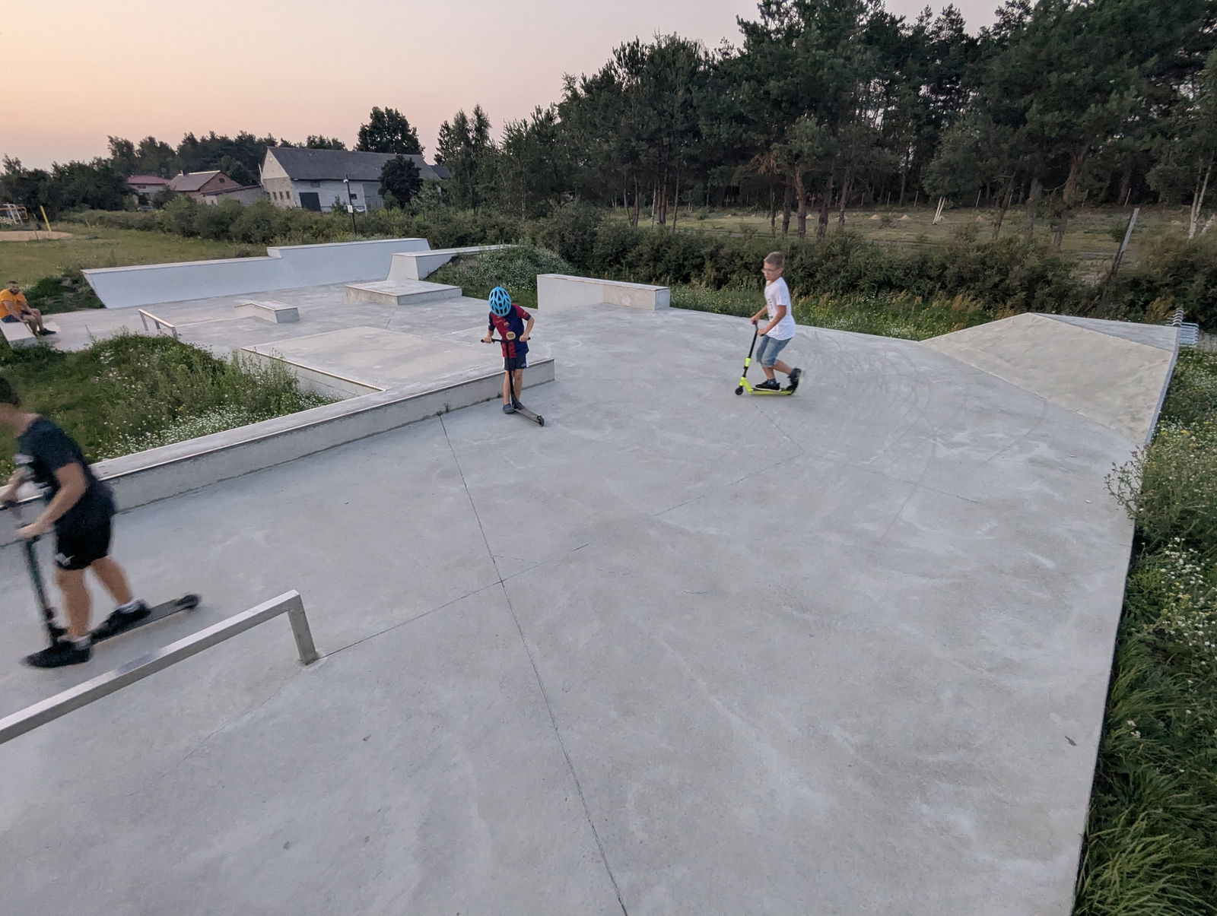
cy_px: 458
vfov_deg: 78.3
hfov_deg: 94.4
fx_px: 563
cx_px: 608
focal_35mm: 16
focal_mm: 2.35
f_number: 2.2
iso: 290
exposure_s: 1/82.8
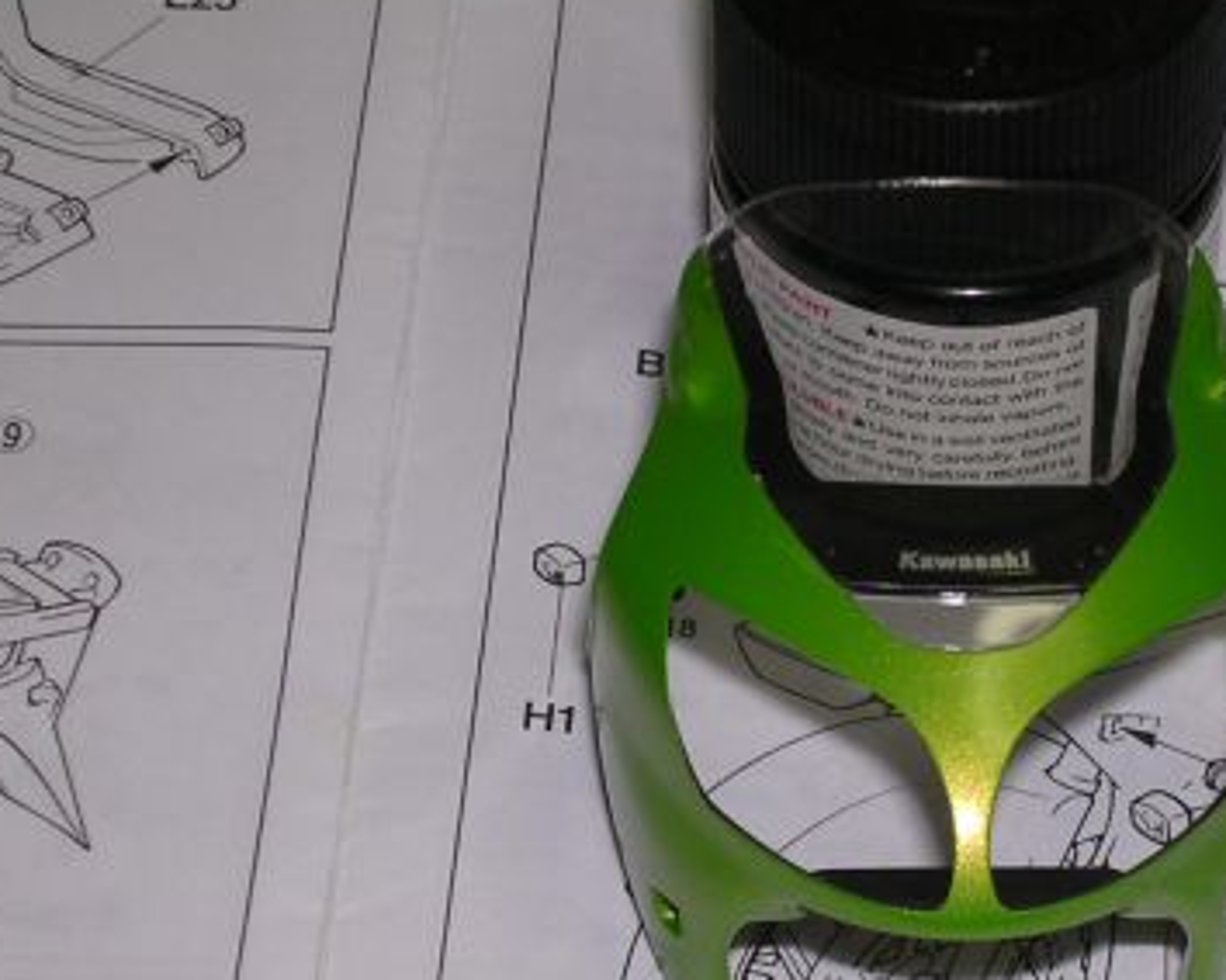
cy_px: 675
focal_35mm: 143
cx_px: 890
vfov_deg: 10.8
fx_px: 5187
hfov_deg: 13.4
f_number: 4
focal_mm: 12.3
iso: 100
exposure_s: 1/60.1
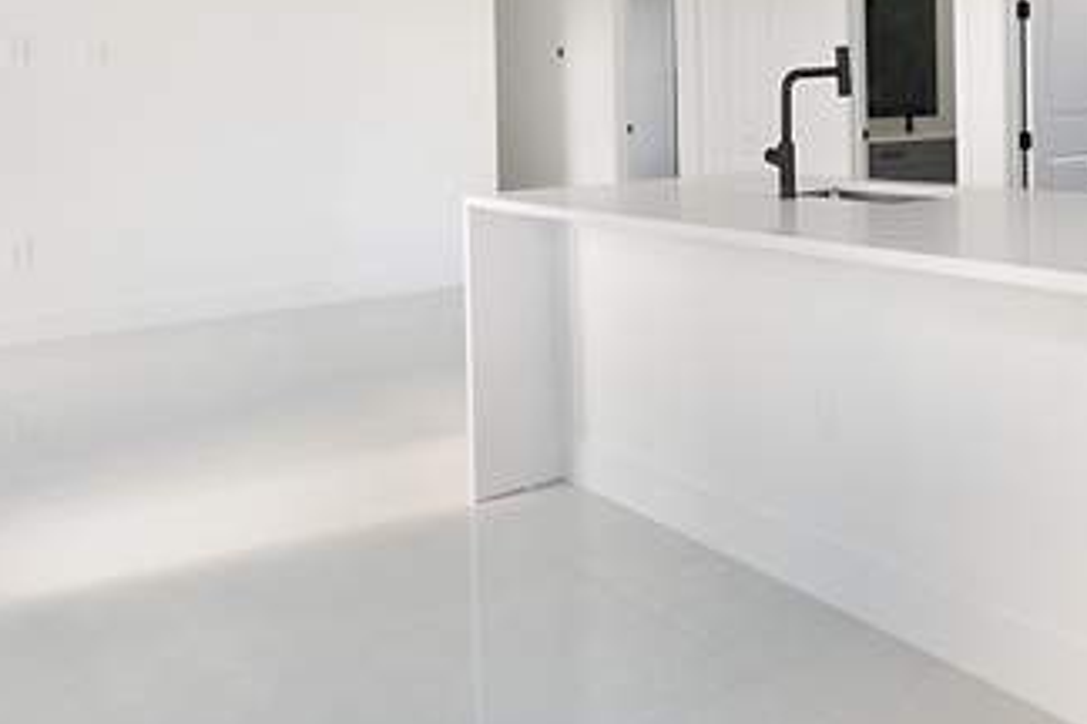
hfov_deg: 48.4
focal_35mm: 37
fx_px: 1117
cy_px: 102
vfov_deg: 34.4
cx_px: 896
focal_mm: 10
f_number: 4
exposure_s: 1/25
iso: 160
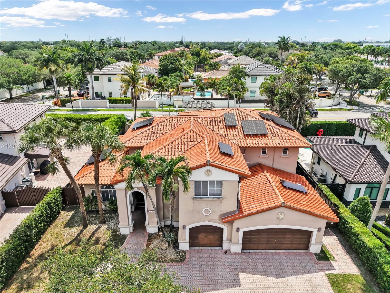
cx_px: 195
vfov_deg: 56.8
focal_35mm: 24
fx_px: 270
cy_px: 146
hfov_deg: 71.6
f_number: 1.8
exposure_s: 1/640
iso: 170
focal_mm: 8.67
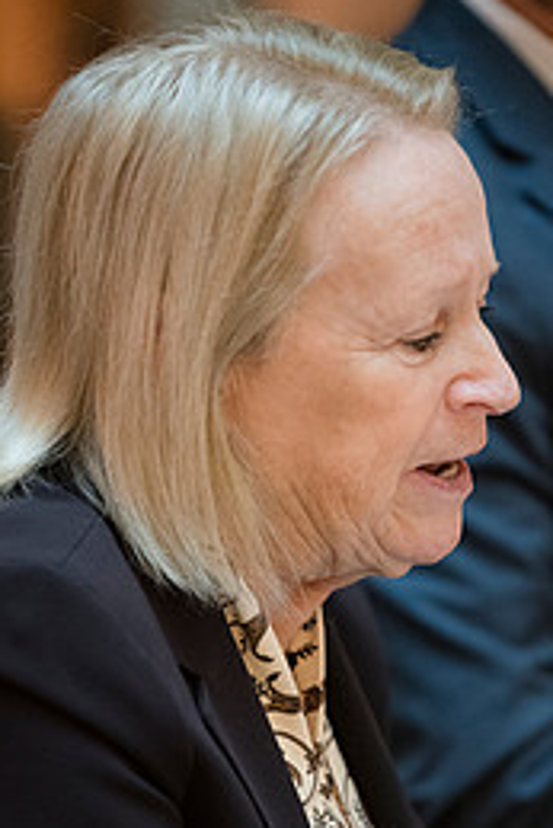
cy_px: 620
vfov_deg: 5.9
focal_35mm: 347
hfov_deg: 4.0
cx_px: 316
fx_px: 7984
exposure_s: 1/125
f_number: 2.8
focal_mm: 200
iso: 6400
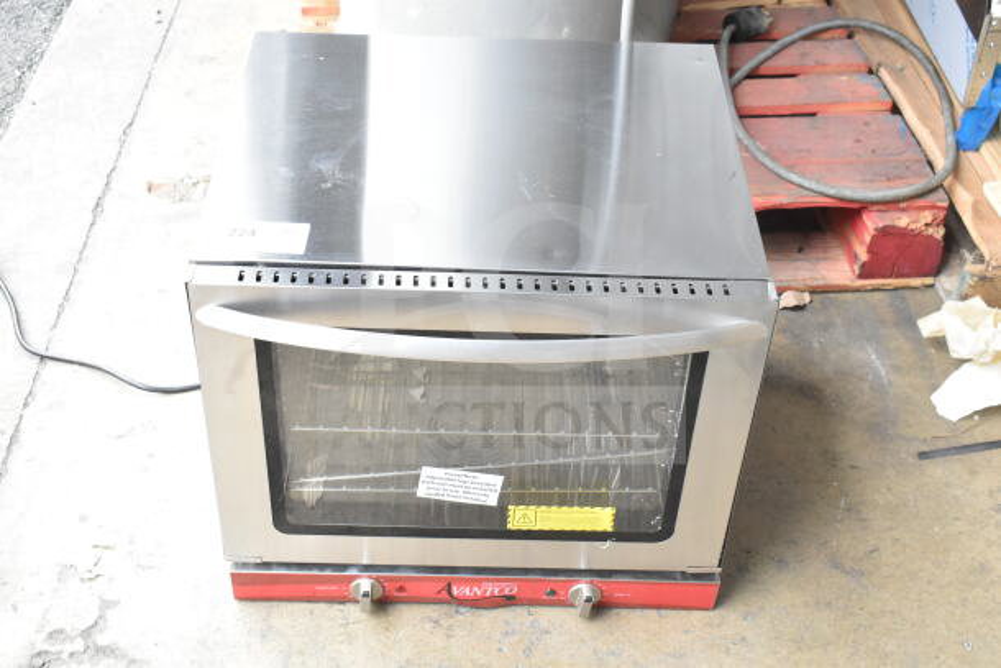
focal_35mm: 46
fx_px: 1293
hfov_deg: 42.3
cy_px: 334
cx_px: 500
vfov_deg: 29.0
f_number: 7.1
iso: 1600
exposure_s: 1/200
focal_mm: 31
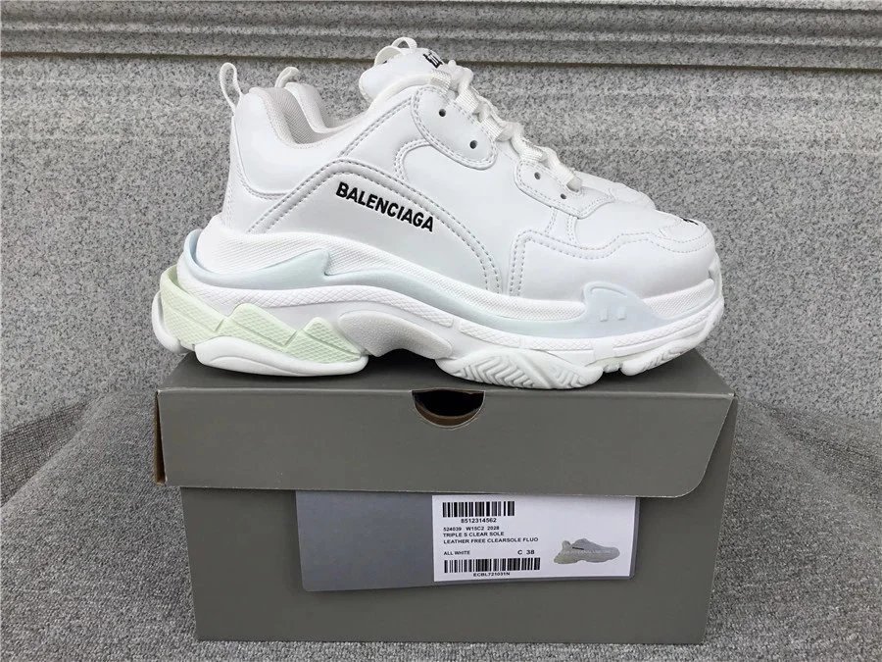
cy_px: 331
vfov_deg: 45.4
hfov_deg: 58.4
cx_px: 441
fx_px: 790
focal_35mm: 31
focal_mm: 3.3
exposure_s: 1/257
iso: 25
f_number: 2.4
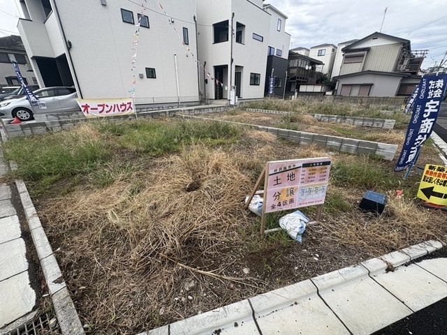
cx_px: 224
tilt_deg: -24.8
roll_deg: -0.3
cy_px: 168
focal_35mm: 14
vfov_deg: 85.7
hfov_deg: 102.1
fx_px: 181
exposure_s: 1/249
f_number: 2.2
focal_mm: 2.22
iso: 40
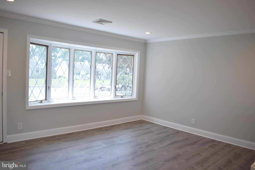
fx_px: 191
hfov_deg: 67.4
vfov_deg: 47.9
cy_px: 85
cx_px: 128
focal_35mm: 27
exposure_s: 1/100
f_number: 5
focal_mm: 18
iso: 400
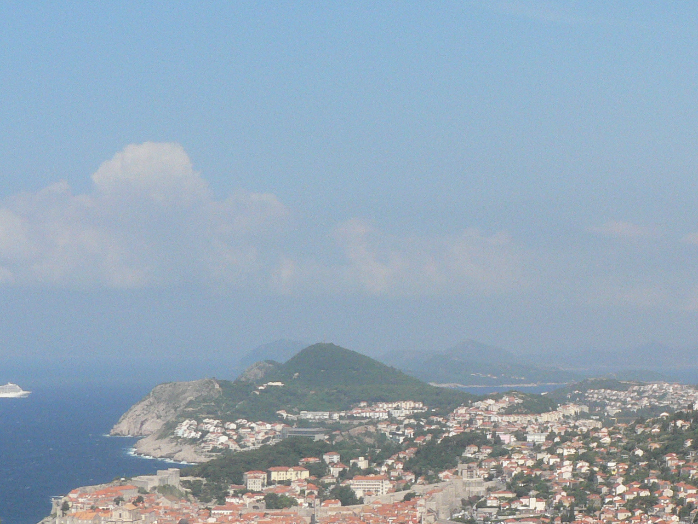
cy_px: 384
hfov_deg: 17.3
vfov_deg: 13.1
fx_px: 2278
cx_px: 572
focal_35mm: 113
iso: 200
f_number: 7.1
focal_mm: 11.2
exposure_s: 1/1000
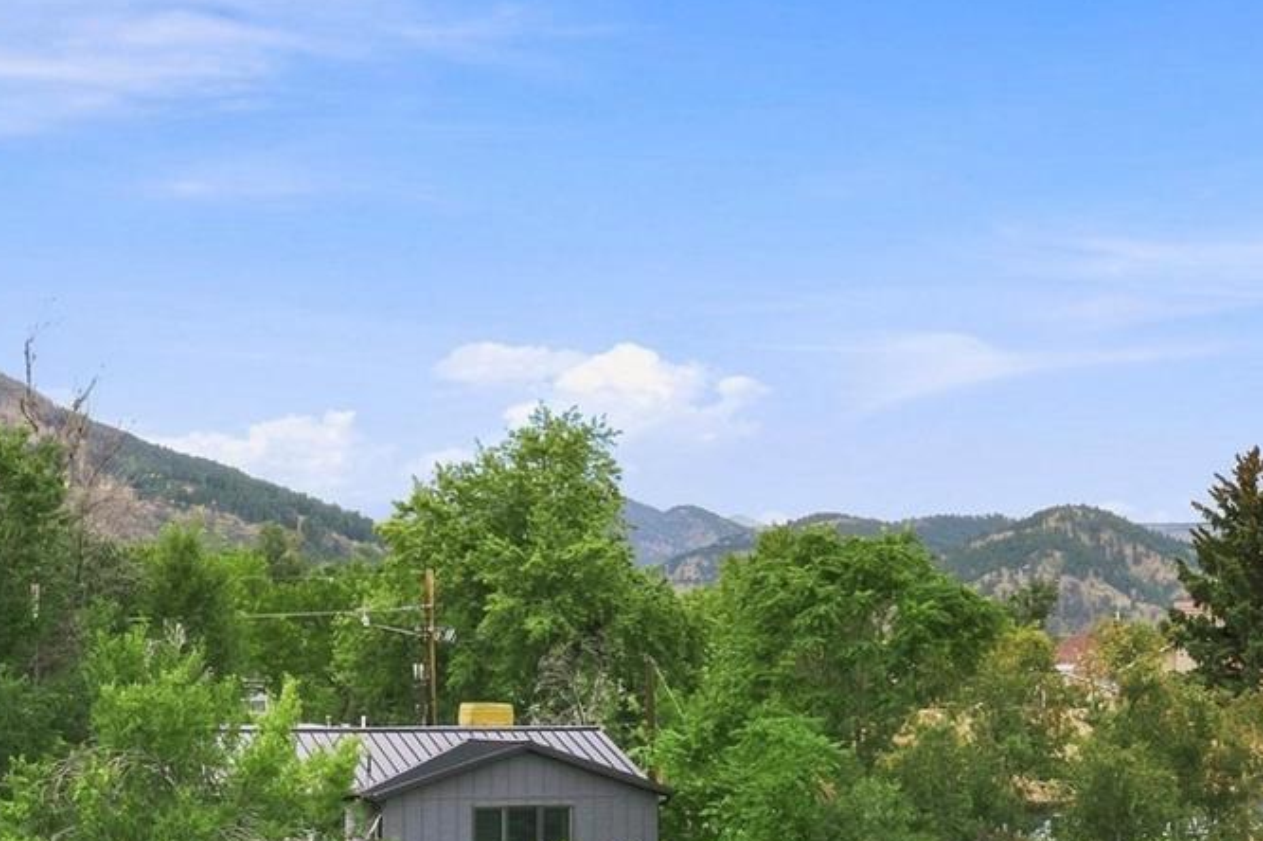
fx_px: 2525
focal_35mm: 72
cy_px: 756
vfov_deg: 18.6
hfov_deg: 26.9
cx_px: 1189
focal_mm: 30
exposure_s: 1/1600
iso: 500
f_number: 8
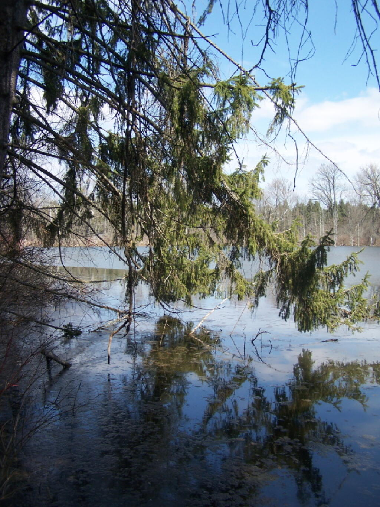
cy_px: 254
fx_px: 556
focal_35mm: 38
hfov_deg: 37.7
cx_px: 190
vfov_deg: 49.0
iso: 80
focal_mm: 6.3
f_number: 2.8
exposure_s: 1/640
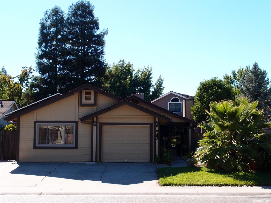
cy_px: 102
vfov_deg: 29.1
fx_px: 391
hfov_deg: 38.2
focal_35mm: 50
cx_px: 136
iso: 100
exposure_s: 1/500
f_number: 3.5
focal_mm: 10.83
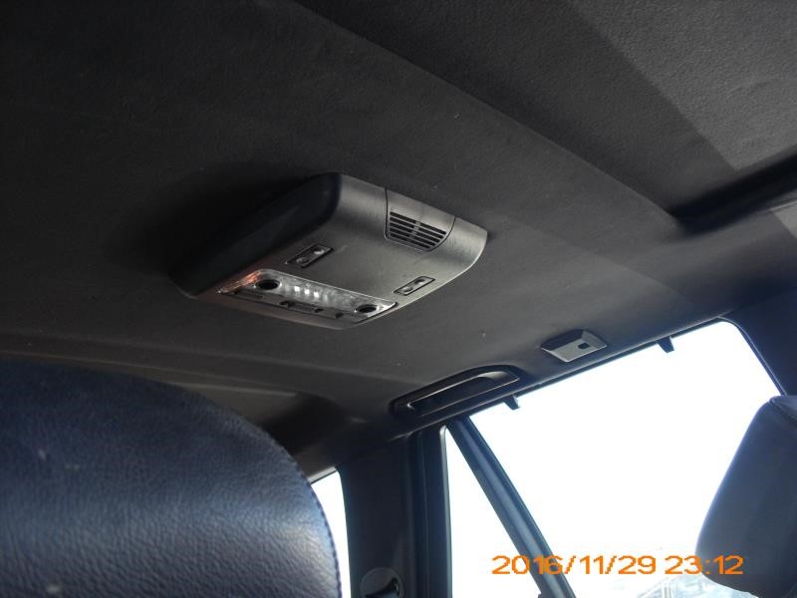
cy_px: 299
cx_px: 398
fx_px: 829
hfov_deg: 51.4
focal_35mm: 36
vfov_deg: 39.7
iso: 200
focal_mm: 6.3
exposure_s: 1/80
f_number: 3.1
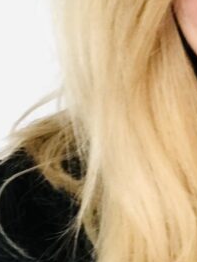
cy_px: 24
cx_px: 290
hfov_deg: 11.4
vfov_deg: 15.6
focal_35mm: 125
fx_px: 947
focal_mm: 2.87
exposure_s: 1/30
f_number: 2.2
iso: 80
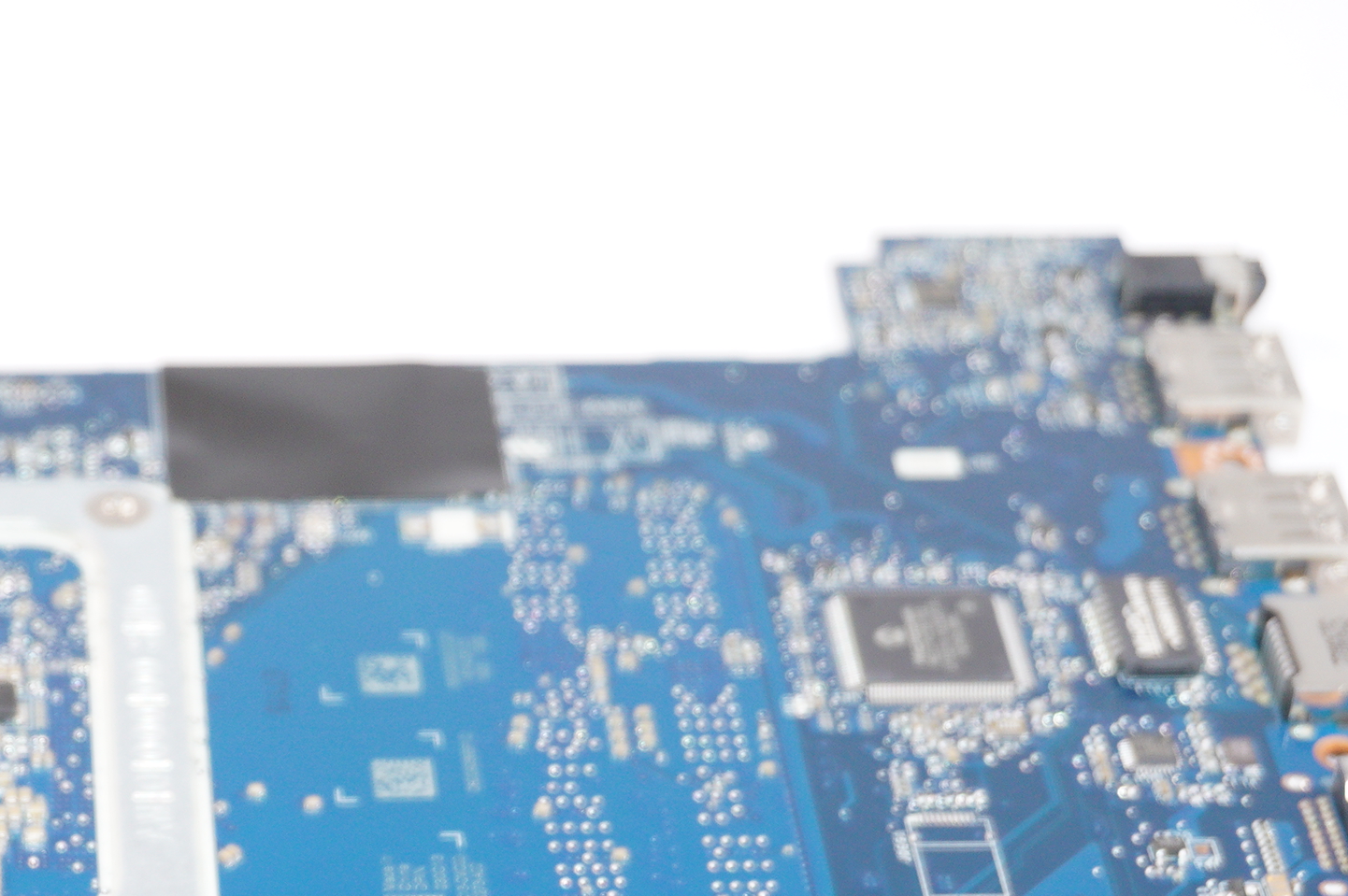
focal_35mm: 122
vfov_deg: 11.2
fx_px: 4566
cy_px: 788
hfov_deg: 16.6
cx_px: 193
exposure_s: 1/160
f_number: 5.6
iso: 500
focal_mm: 39
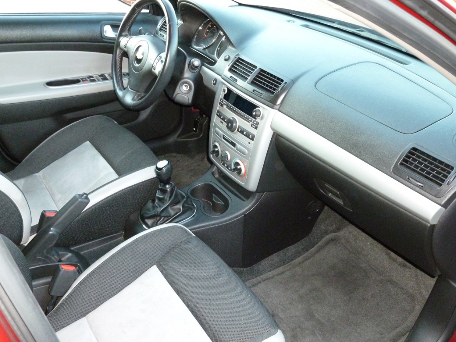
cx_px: 228
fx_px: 448
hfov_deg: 54.0
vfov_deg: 41.8
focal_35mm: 34
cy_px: 171
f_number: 3.6
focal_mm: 6.1
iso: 500
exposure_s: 1/60
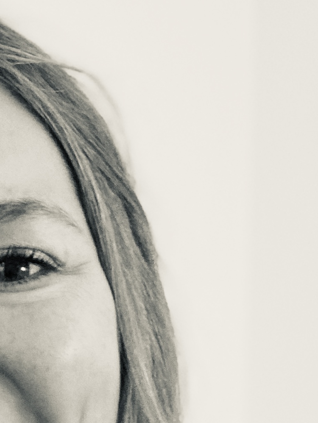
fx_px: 1211
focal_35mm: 99
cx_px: -66
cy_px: 503
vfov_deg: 18.8
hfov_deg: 14.5
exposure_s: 1/30
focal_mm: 2.87
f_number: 2.2
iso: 320
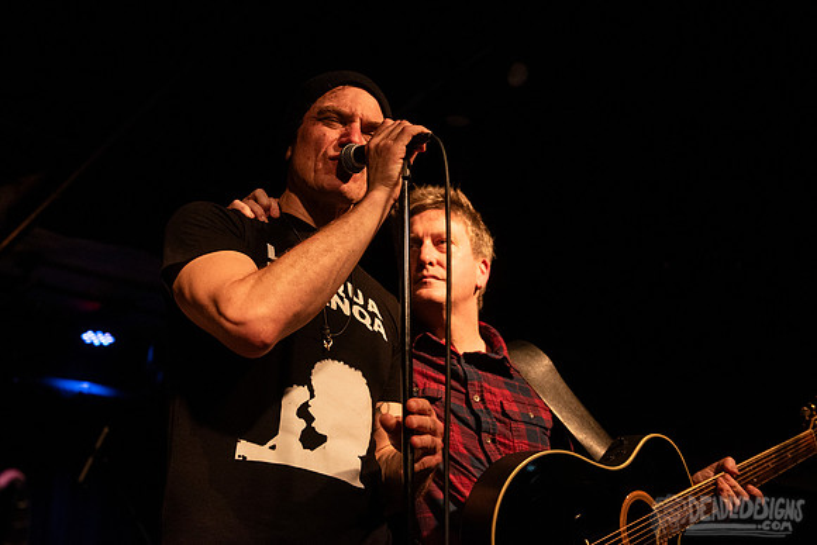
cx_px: 336
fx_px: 1121
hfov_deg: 39.9
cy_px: 224
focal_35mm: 49
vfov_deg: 27.3
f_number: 3.2
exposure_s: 1/250
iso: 2000
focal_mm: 42
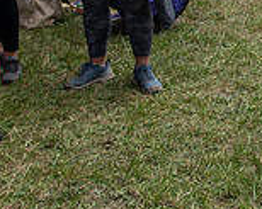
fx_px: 845
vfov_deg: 13.5
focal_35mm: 109
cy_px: -78
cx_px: 415
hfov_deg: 15.9
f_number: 6.3
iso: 100
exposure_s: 1/320
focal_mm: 24
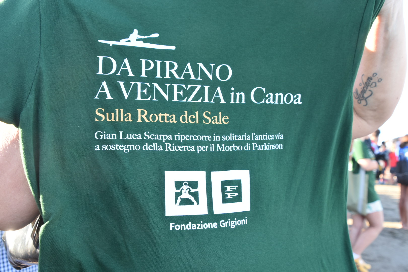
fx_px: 357
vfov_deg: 41.7
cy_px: 136
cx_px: 204
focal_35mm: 32
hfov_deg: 59.5
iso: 400
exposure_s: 1/160
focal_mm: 21
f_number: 6.3
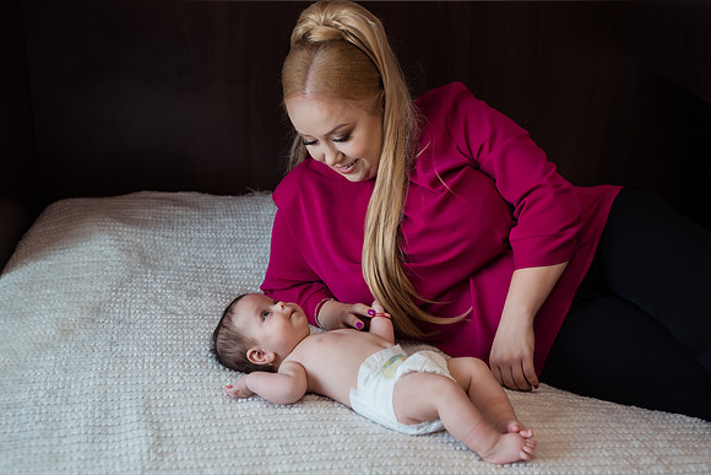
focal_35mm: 55
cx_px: 357
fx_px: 1093
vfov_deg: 24.5
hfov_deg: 36.0
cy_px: 245
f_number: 3.2
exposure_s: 1/200
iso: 400
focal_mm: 50
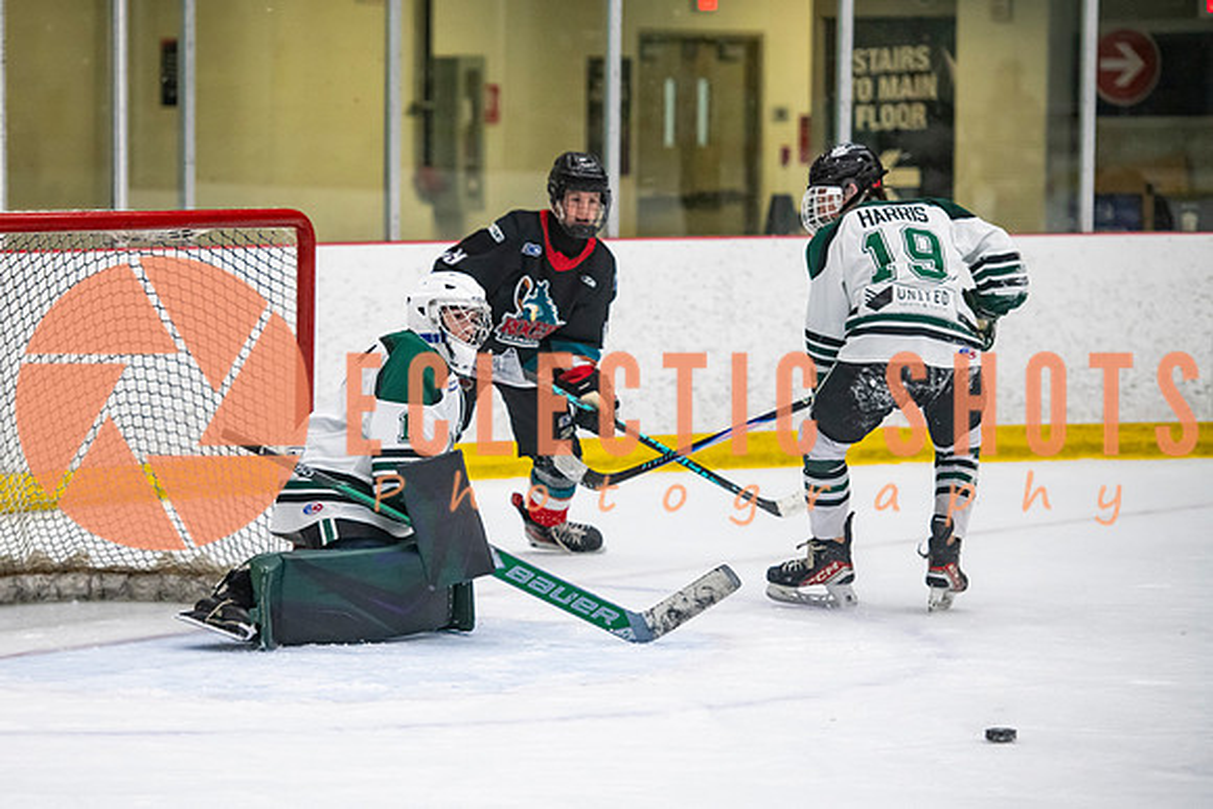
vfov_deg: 8.1
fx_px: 5697
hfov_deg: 12.1
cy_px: 404
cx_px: 453
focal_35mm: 169
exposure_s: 1/640
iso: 2000
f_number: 3.2
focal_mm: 135
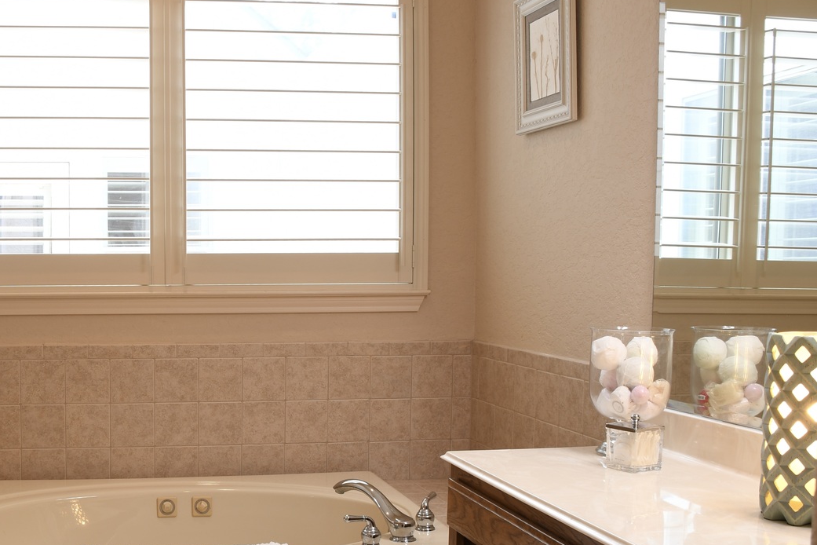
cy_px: 338
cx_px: 190
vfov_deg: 31.8
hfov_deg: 44.6
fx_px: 953
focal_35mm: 42
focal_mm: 18
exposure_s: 1/4
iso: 100
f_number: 8
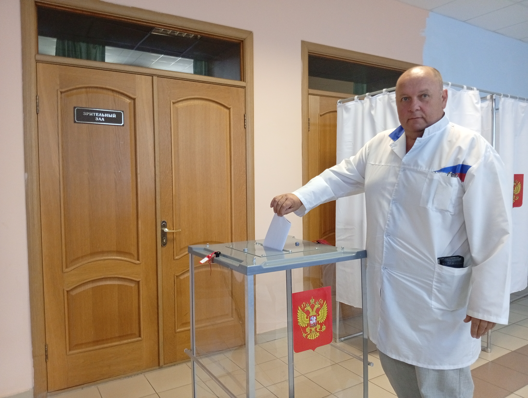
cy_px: 199
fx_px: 412
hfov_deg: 65.2
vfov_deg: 51.5
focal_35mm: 27
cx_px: 264
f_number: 1.8
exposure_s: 1/33.3
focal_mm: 3.98
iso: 662
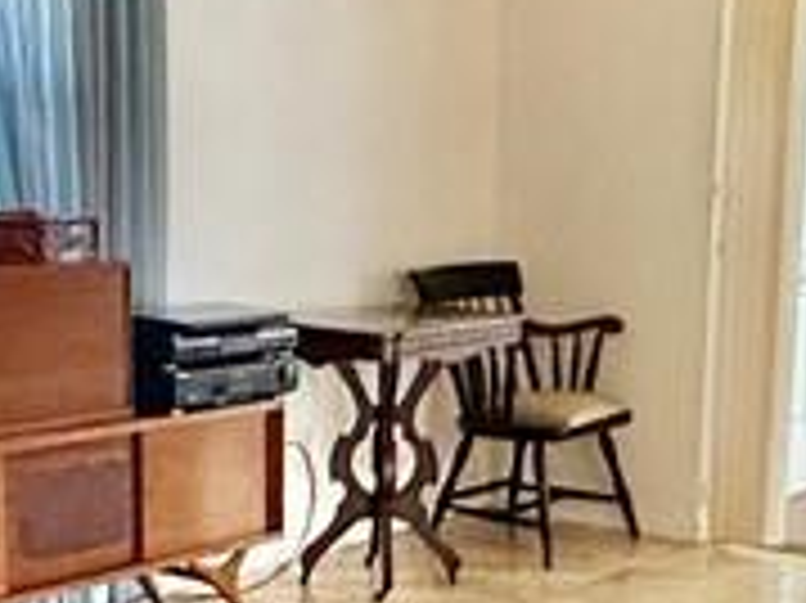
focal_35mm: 80
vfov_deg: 18.2
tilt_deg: -11.8
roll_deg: -1.9
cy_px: 513
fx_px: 1861
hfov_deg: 24.4
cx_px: 491
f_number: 2.2
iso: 640
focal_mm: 2.22
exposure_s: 1/60
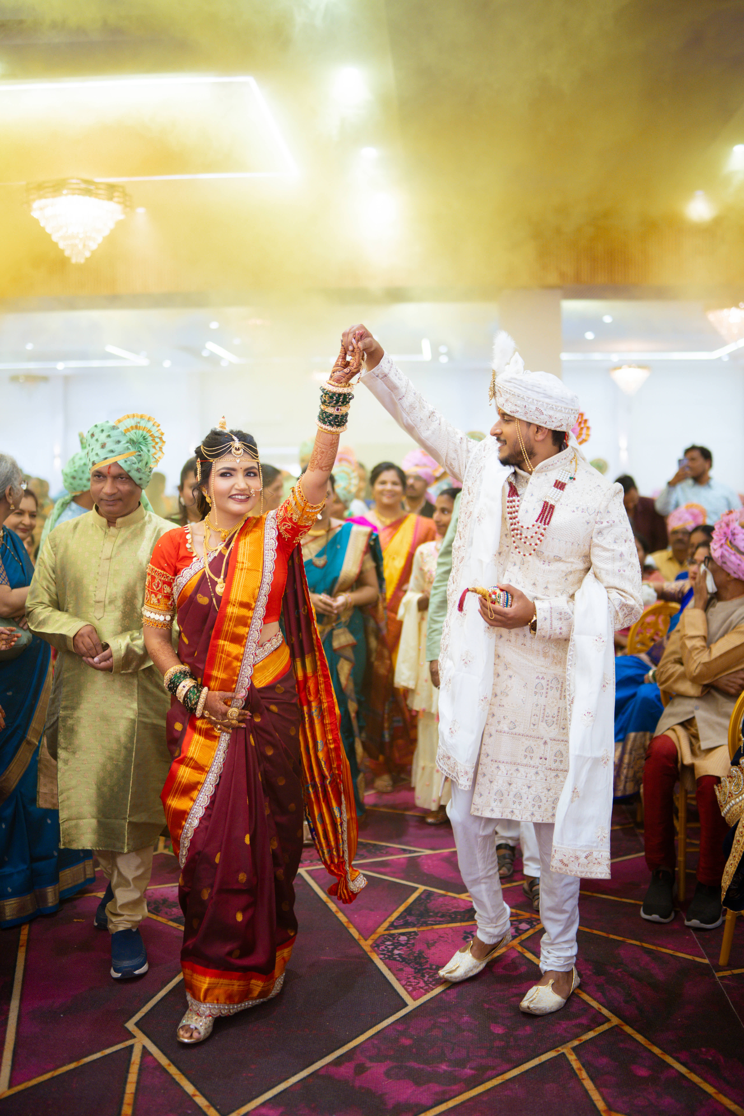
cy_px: 558
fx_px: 1085
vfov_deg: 54.4
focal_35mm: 35
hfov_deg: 37.9
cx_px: 372
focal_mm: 35
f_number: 1.4
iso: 640
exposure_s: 1/320
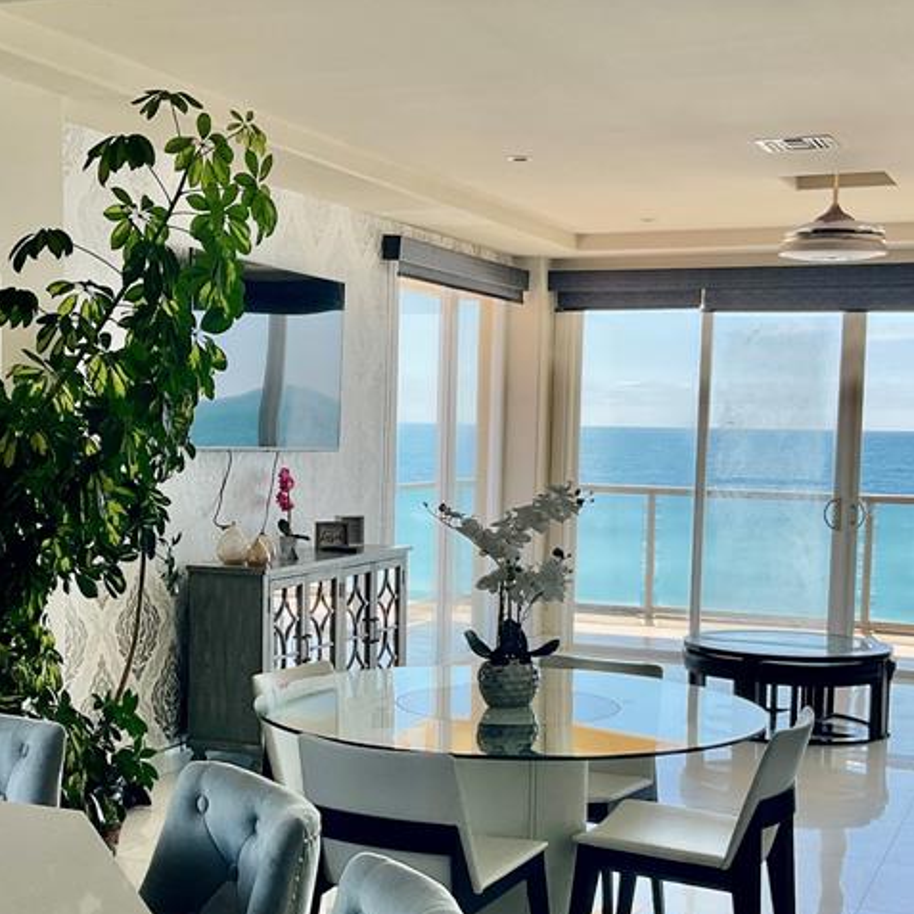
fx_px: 1643
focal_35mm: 55
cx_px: 379
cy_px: 575
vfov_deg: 30.9
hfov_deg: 31.0
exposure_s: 1/348
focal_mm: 3
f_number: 1.8
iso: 25
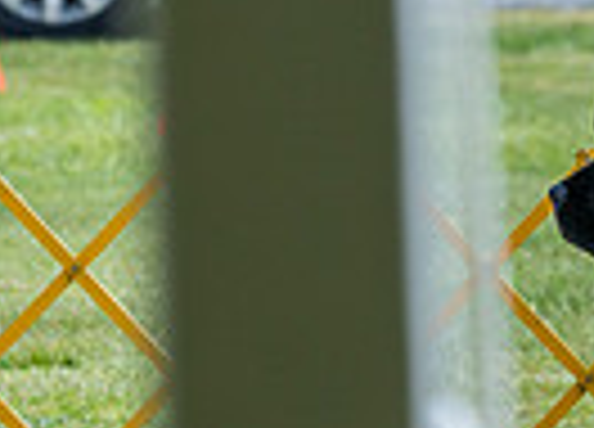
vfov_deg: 2.0
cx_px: 865
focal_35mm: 708
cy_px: -138
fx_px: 11975
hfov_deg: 2.8
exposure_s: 1/1600
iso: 400
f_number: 5
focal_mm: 130
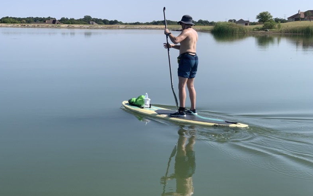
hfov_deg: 36.3
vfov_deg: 23.1
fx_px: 478
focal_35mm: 56
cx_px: 156
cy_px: 98
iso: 16
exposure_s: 1/1261
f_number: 2.4
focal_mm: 6
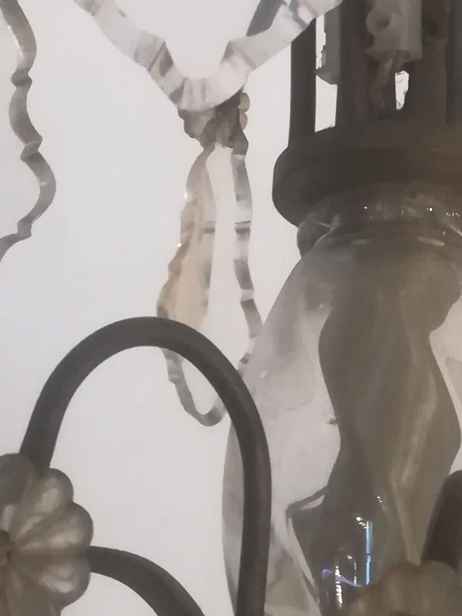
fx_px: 1495
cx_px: 457
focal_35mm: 84
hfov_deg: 17.2
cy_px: -124
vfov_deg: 21.6
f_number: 2.2
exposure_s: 1/20
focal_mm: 3.83
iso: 500
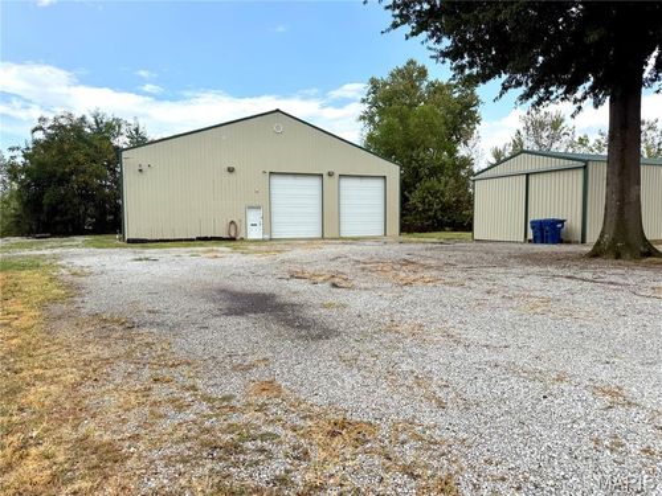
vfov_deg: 56.8
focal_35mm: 24
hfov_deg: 71.6
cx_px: 331
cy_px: 248
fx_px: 459
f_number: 1.78
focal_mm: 6.76
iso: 80
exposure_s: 1/1493
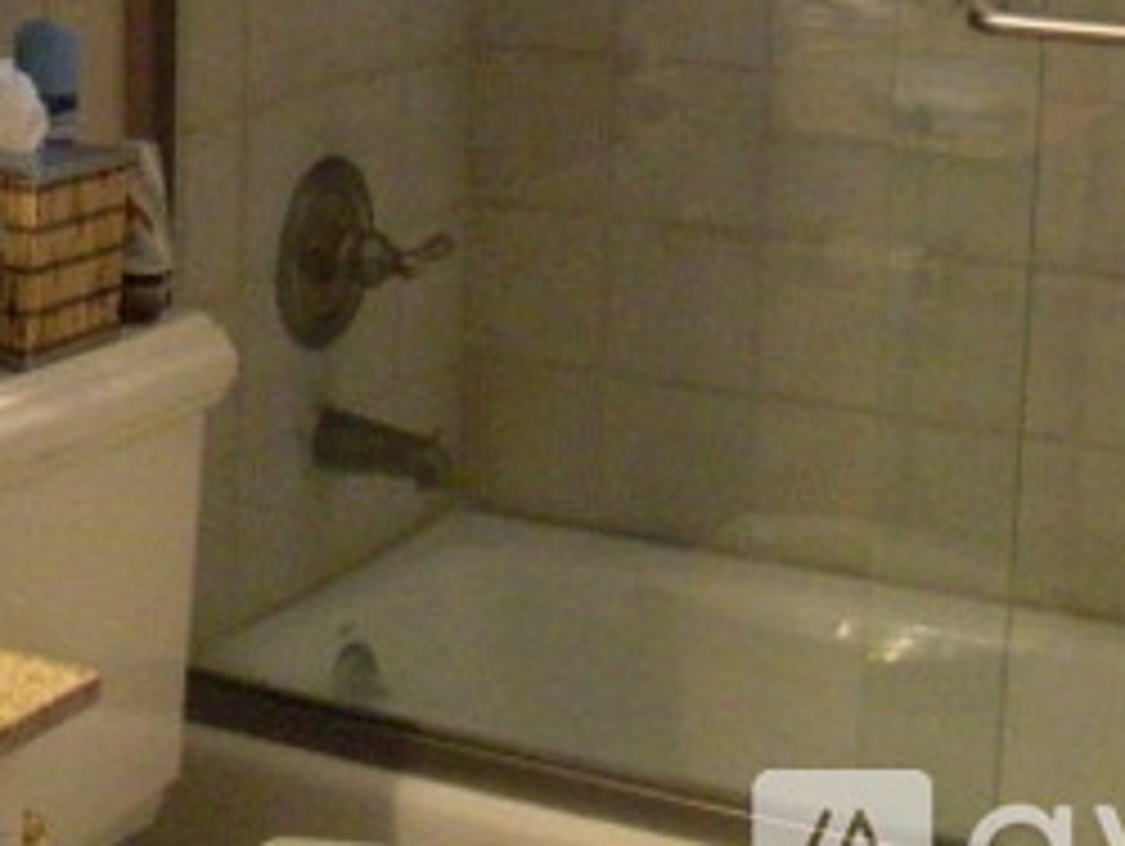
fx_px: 3123
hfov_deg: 19.8
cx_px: -20
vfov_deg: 14.9
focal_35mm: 96
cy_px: -176
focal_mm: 6.3
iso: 800
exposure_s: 1/60
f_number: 2.8
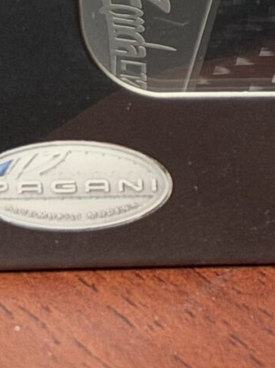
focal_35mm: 260
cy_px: -153
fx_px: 2758
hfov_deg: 5.5
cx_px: 712
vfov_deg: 7.5
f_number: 1.78
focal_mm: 6.76
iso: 125
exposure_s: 1/177
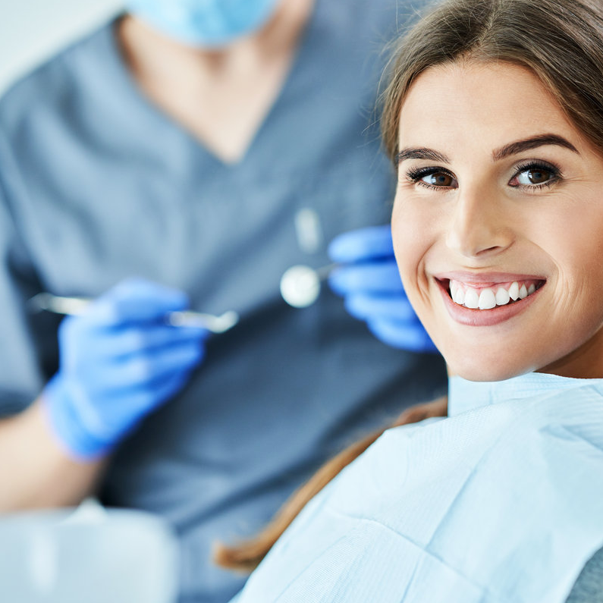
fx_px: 2148
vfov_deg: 16.0
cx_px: 418
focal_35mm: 109
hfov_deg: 15.9
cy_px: 300
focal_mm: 85
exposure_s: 1/320
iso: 400
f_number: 2
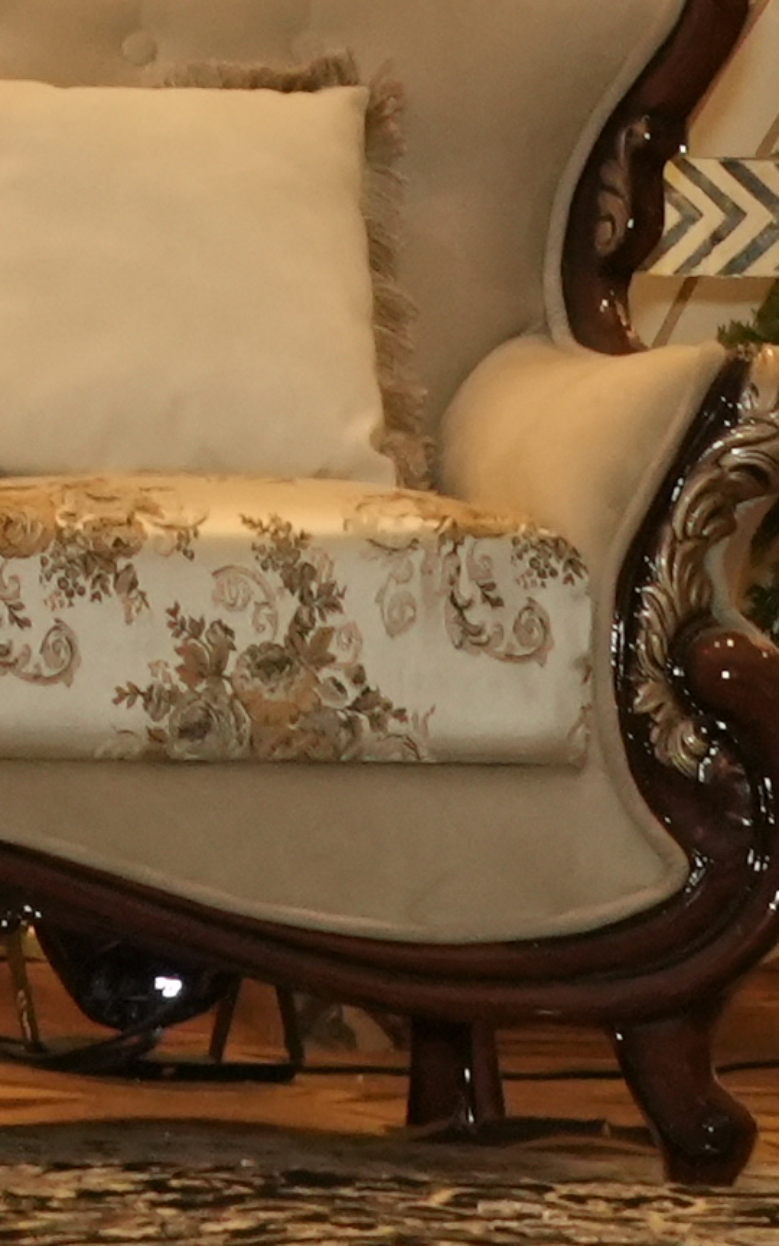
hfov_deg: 3.7
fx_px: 11787
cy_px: -1970
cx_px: -756
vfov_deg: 5.8
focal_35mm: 347
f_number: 5.6
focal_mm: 42
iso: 2500
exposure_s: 1/160
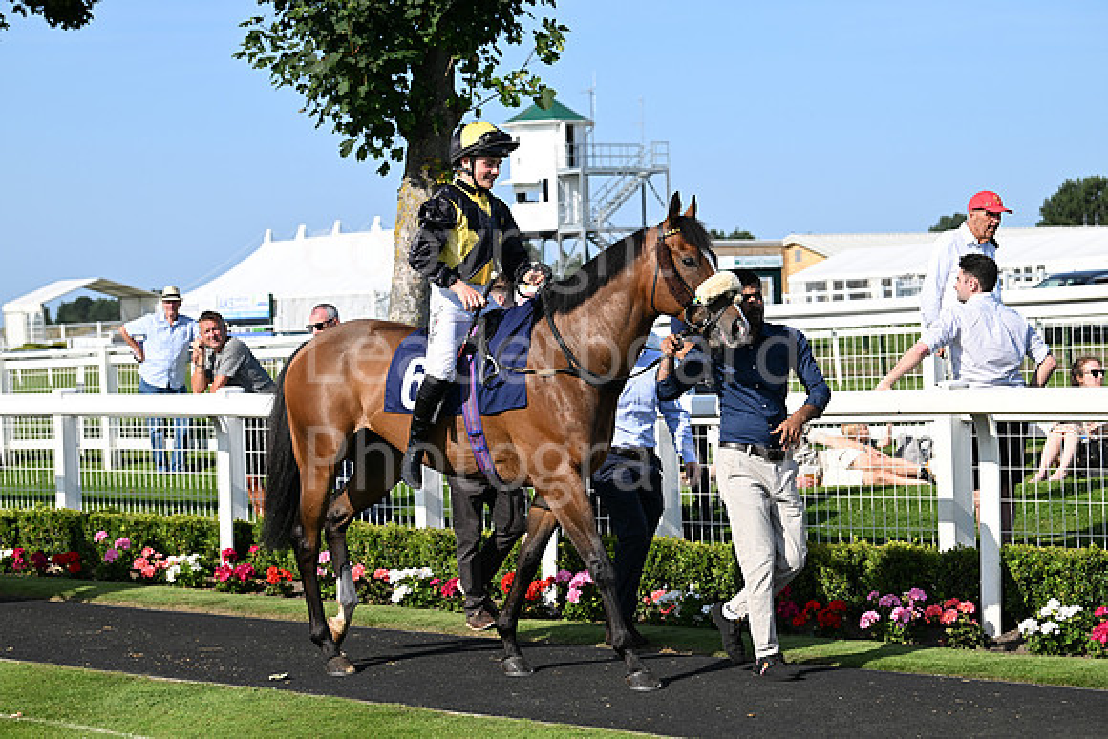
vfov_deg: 15.9
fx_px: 2647
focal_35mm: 86
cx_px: 554
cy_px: 370
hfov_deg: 23.6
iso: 400
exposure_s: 1/2000
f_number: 5.6
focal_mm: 86
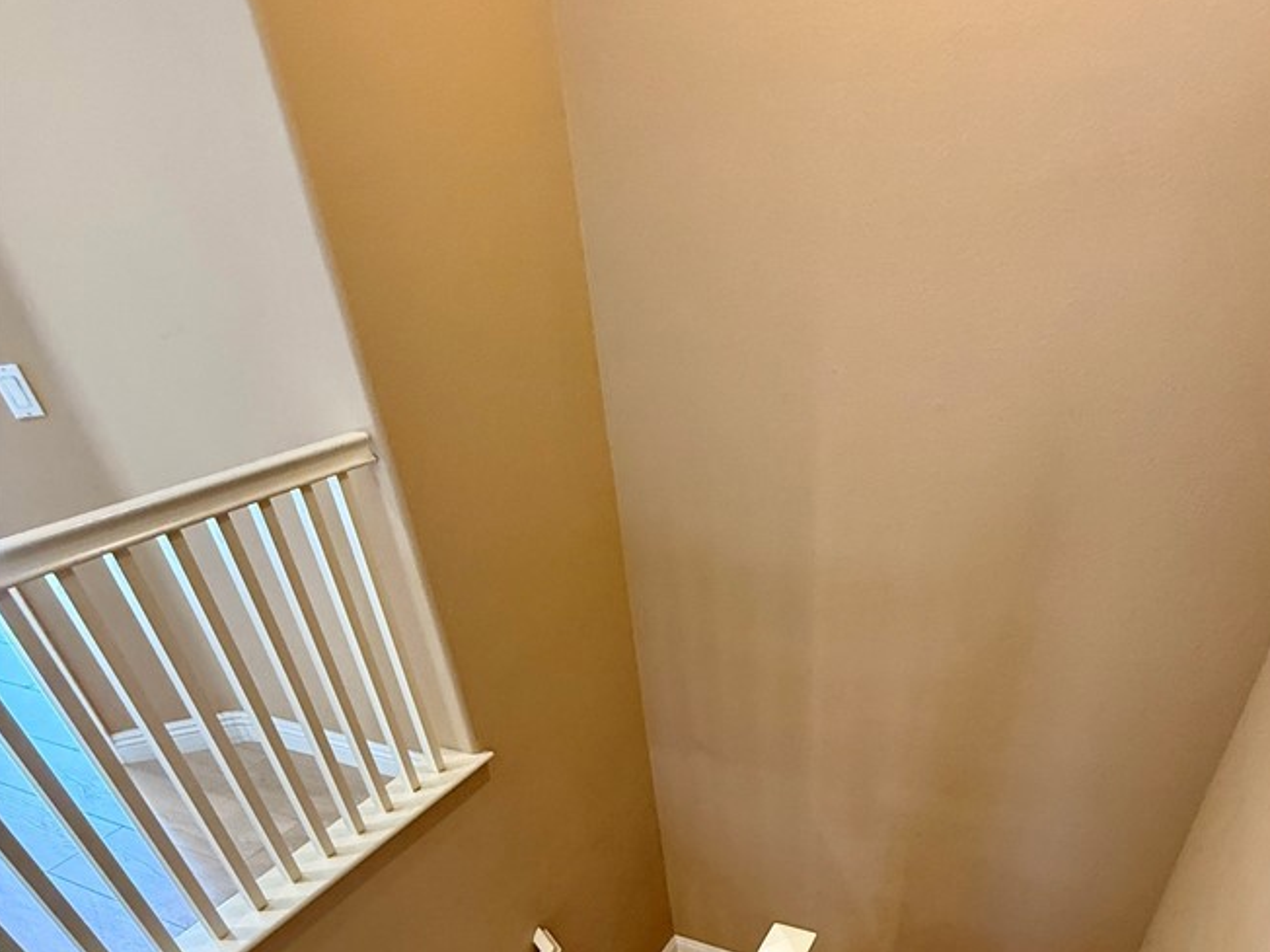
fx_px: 807
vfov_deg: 50.9
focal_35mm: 22
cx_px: 738
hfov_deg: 75.8
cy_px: 923
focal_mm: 2.22
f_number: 2.2
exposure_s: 1/60
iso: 500
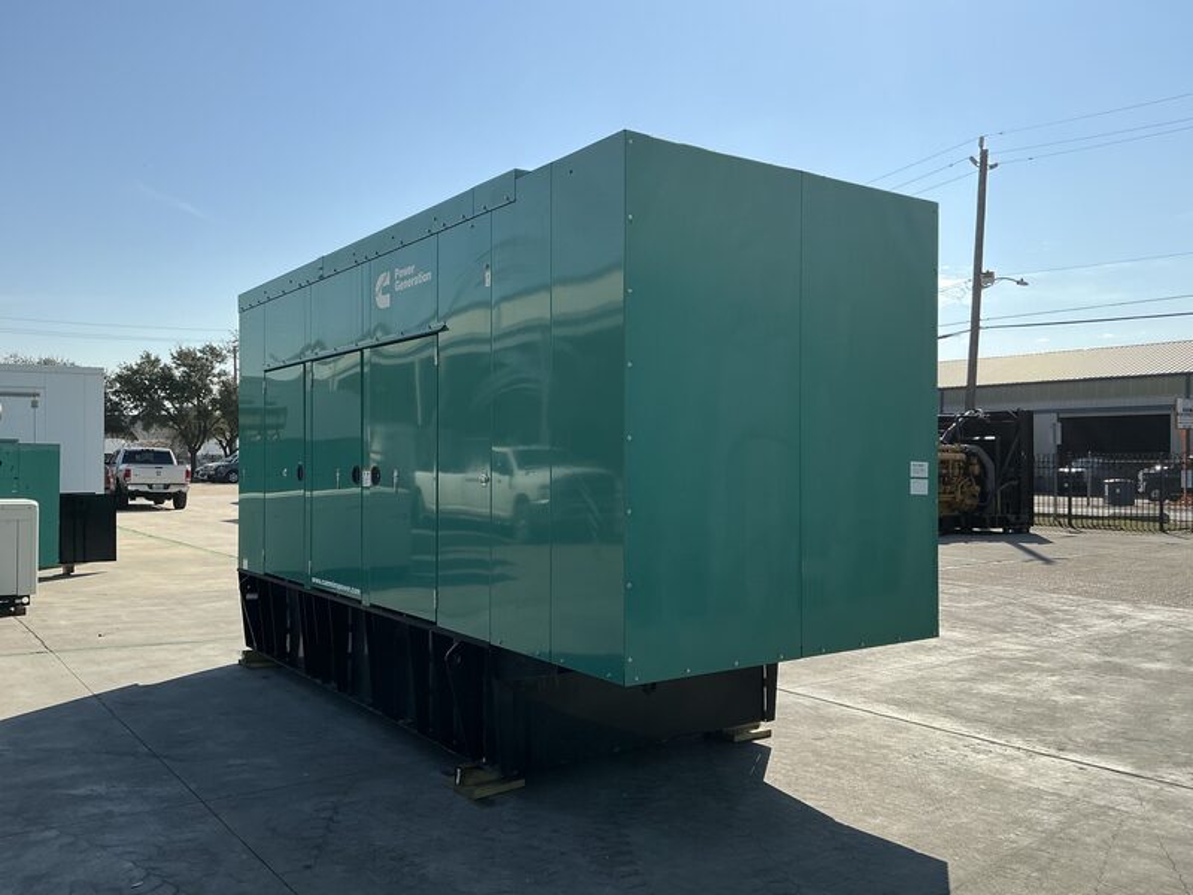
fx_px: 965
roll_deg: -0.1
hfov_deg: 63.4
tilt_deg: +1.3
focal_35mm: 28
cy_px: 448
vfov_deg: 49.7
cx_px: 596
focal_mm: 3
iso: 25
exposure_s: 1/3125
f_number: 1.8
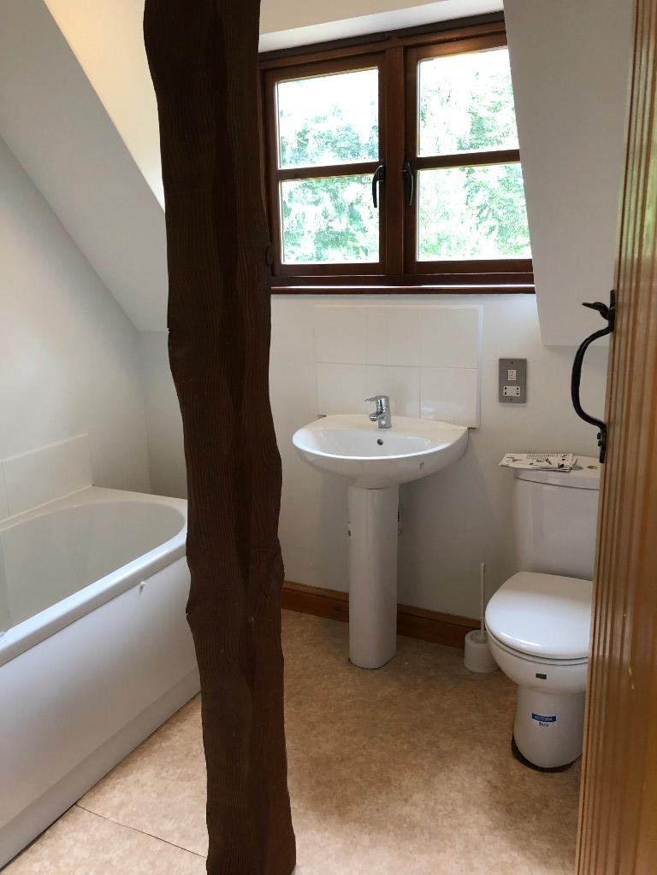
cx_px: 328
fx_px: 709
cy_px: 438
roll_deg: +3.3
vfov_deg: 63.4
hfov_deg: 49.7
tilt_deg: -12.4
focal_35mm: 28
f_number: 1.8
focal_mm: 3.99
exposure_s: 1/17
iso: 64
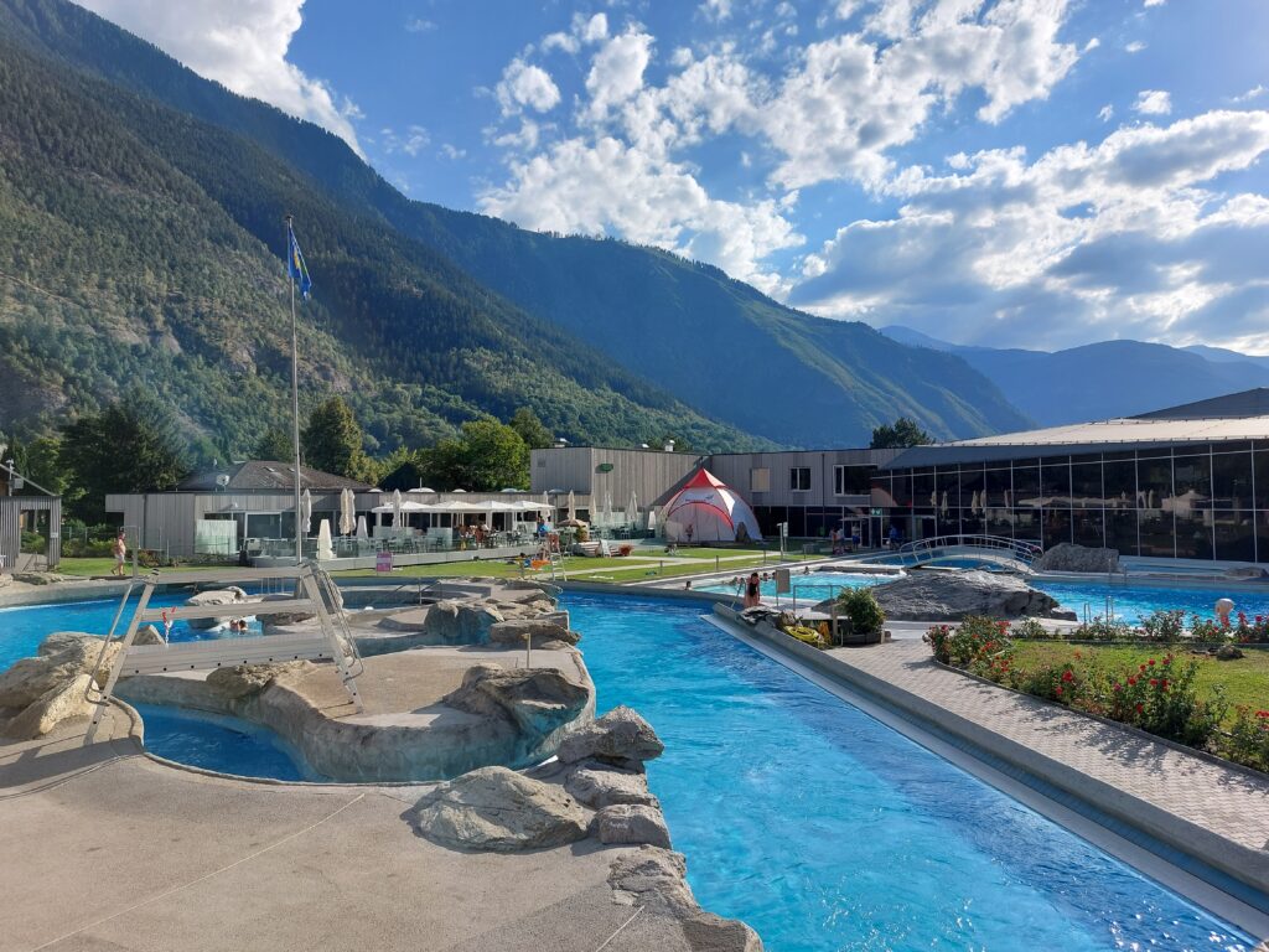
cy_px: 476
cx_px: 634
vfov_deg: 54.9
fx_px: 916
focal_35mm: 25
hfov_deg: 69.4
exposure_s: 1/1111
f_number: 1.8
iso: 25
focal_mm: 5.23
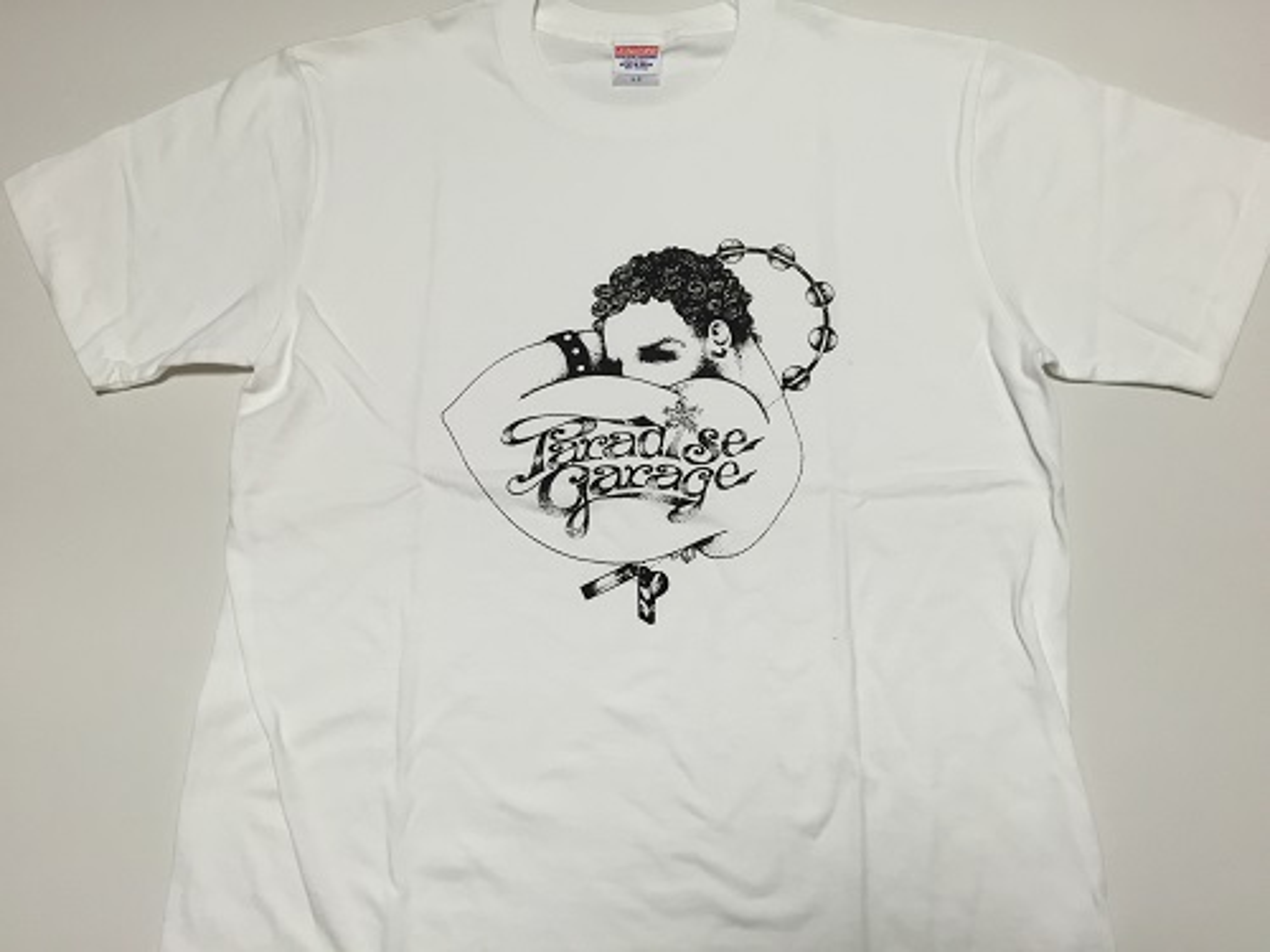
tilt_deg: -59.0
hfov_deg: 61.7
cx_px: 635
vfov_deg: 48.2
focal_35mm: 29
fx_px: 1064
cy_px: 476
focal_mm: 4.15
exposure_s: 1/33
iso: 50
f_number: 2.2
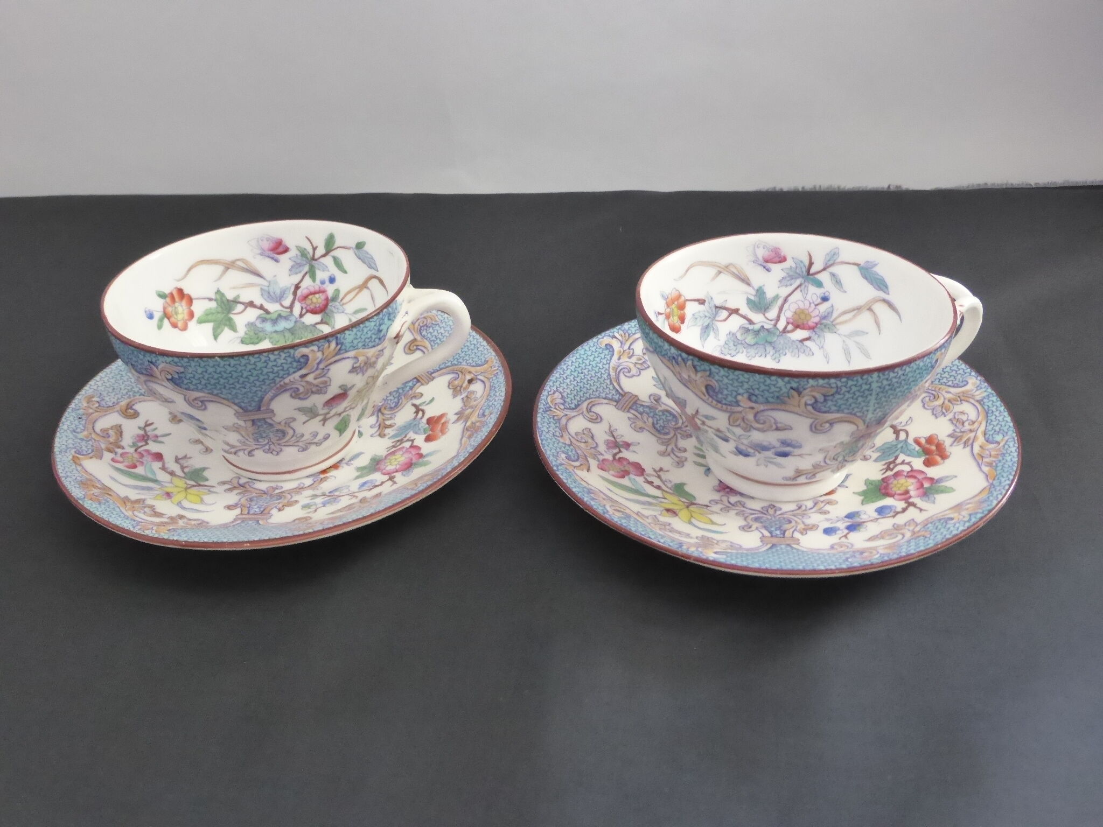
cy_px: 414
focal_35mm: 34
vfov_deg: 41.8
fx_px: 1083
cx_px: 552
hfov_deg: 54.0
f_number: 3.7
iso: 1000
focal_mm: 6.1
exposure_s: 1/60
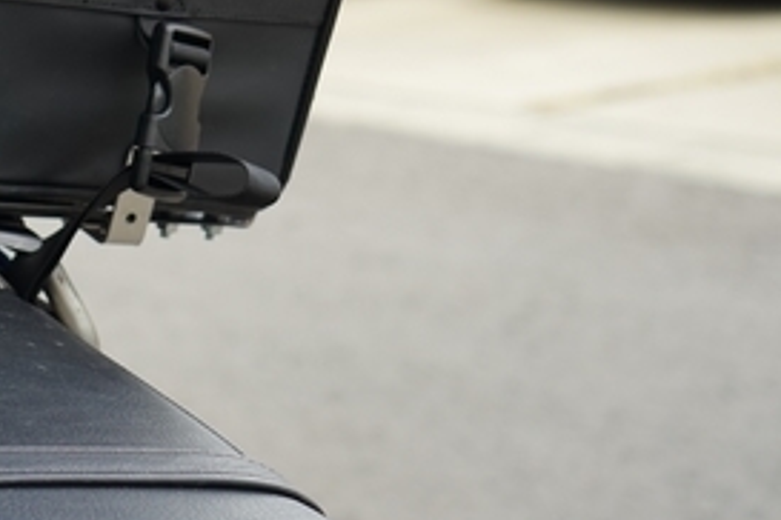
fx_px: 2929
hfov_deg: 14.5
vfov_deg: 10.0
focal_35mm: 135
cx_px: -255
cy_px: -137
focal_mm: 46
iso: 100
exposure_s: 1/80
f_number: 4.5
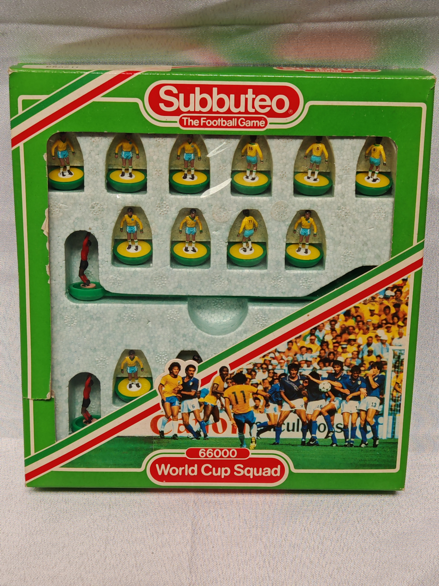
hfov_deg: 27.0
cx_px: 220
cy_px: 293
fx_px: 913
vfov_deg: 35.5
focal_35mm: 54
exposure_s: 1/200
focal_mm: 6.67
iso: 50
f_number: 1.9
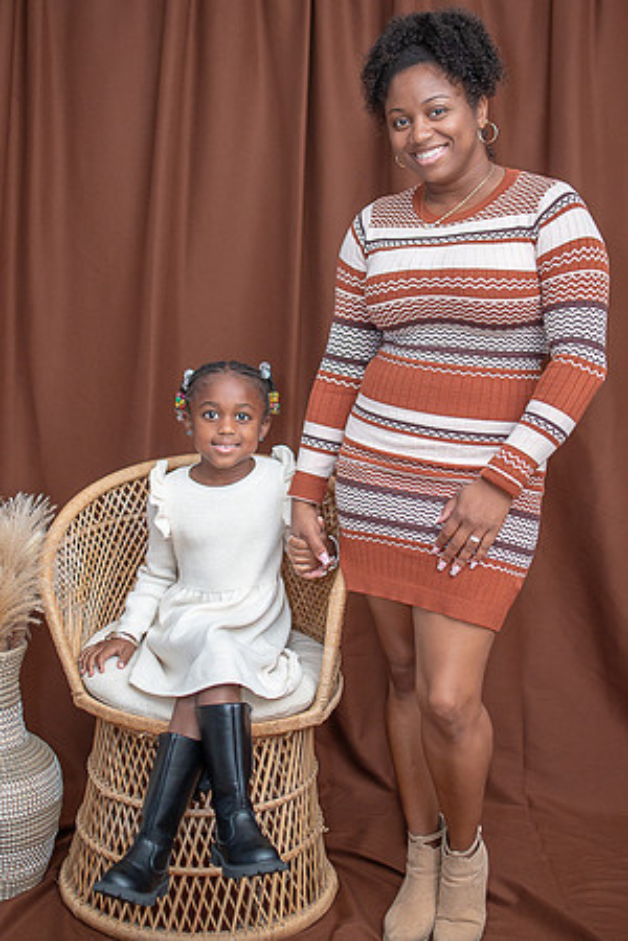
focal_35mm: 52
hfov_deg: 26.0
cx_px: 314
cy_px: 470
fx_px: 1361
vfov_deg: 38.2
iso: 800
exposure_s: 1/160
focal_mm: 35
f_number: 2
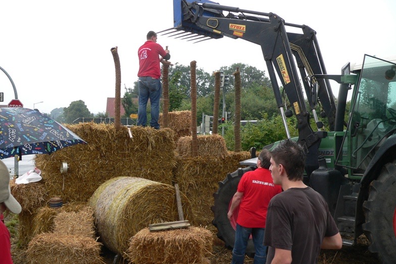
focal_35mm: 38
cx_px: 198
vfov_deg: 35.1
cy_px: 146
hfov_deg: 50.7
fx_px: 418
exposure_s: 1/100
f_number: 2.8
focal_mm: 6
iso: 80
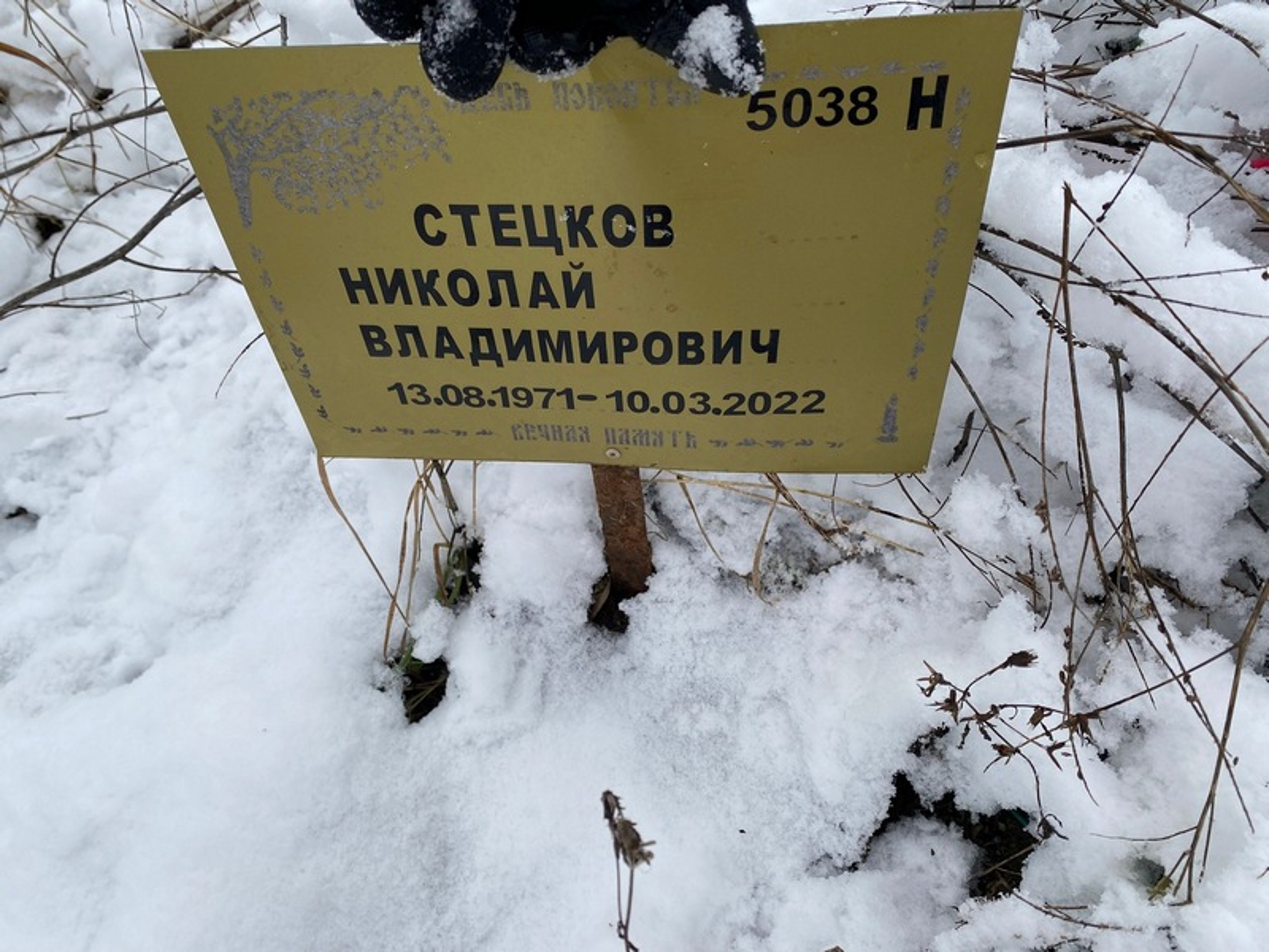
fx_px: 953
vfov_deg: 53.1
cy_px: 476
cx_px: 634
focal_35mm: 26
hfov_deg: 67.3
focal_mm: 4.25
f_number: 1.8
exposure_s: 1/376
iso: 32
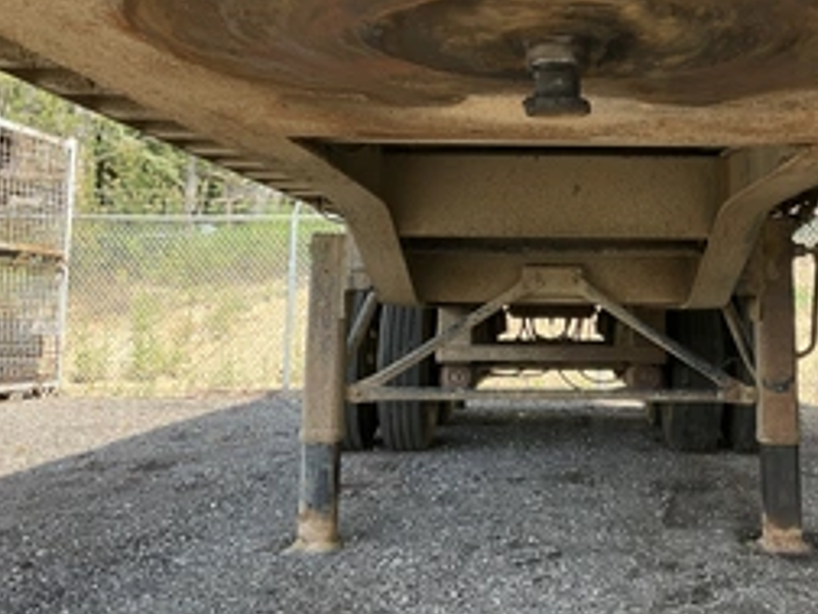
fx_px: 1087
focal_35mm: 46
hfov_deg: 40.6
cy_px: 179
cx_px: 562
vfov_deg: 31.1
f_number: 1.8
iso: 25
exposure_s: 1/210
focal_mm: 3
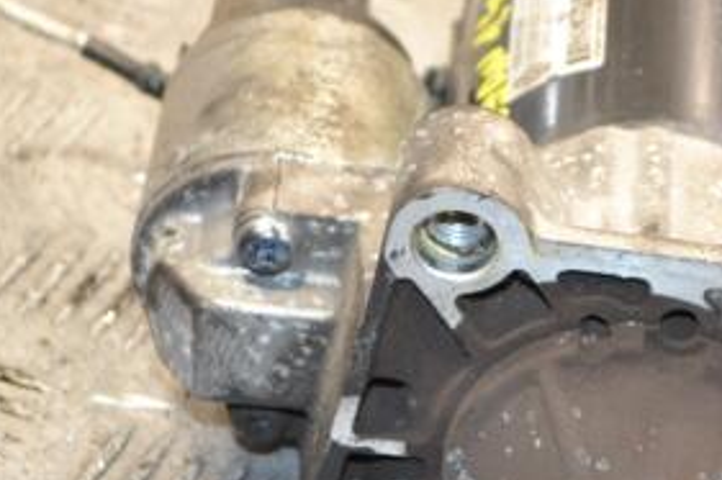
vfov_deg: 7.8
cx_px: 509
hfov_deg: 11.7
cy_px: 287
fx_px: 3529
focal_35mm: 176
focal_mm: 55
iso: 1600
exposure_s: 1/160
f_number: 5.6
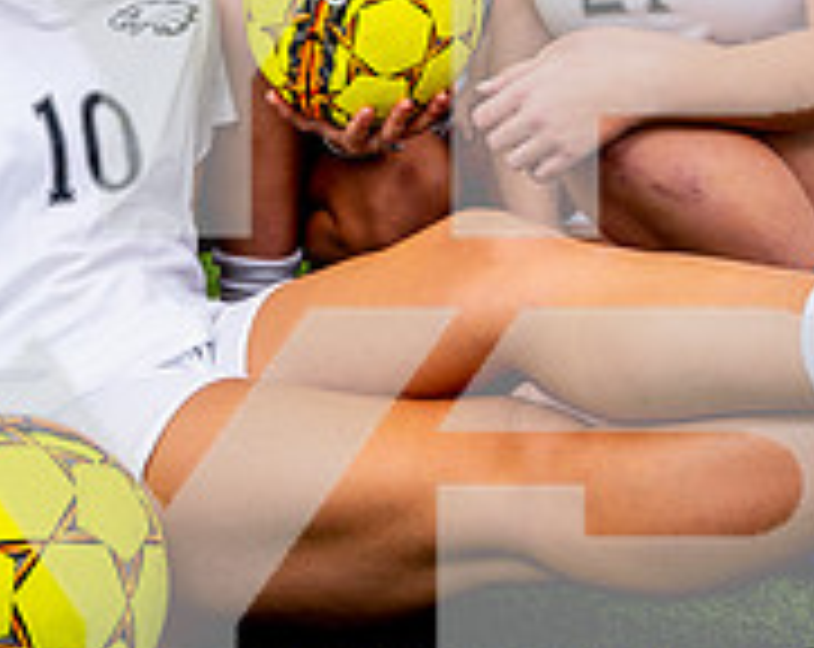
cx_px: 364
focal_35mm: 73
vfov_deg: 20.3
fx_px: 1755
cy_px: 2
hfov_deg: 26.1
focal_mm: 24
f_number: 9.5
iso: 100
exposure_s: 1/125
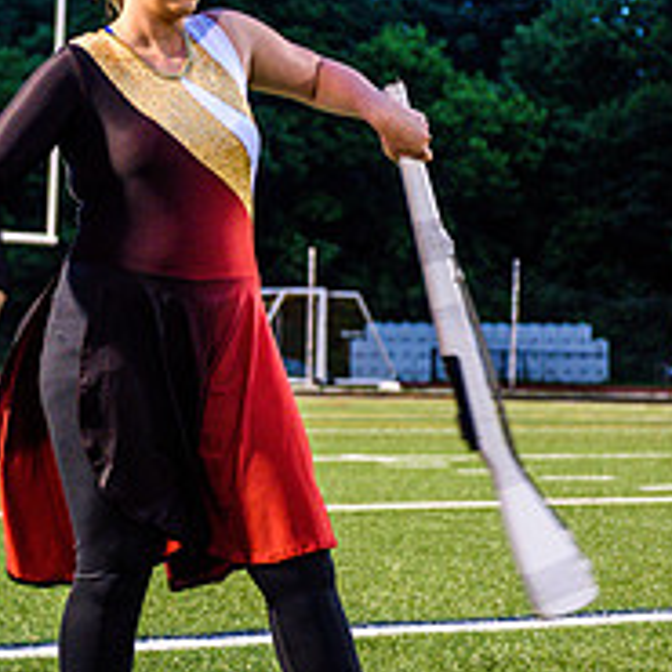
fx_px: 2504
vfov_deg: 15.3
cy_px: 229
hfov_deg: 15.2
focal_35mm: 114
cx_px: 189
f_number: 3.2
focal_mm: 55
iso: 1600
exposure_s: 1/250
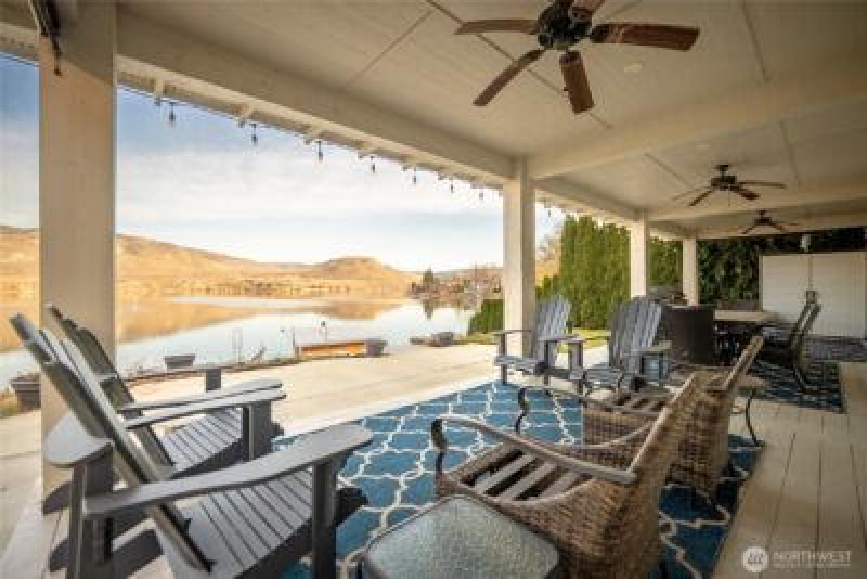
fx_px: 337
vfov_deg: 81.3
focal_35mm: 14
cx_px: 434
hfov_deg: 104.2
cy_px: 290
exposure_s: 1/8000
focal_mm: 14
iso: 100
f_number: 2.8
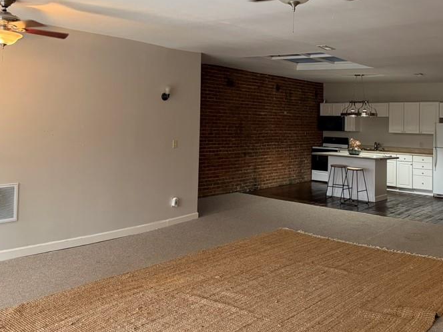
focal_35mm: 37
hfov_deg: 49.7
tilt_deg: +1.2
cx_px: 272
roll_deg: -1.0
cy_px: 104
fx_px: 474
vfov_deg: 38.1
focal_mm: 6.76
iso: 320
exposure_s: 1/60
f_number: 1.78
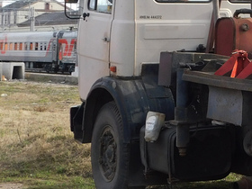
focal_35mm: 147
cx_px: 350
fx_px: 1070
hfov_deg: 12.9
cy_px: 4
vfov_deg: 10.0
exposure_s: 1/320
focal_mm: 6.3
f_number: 3.5
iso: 125
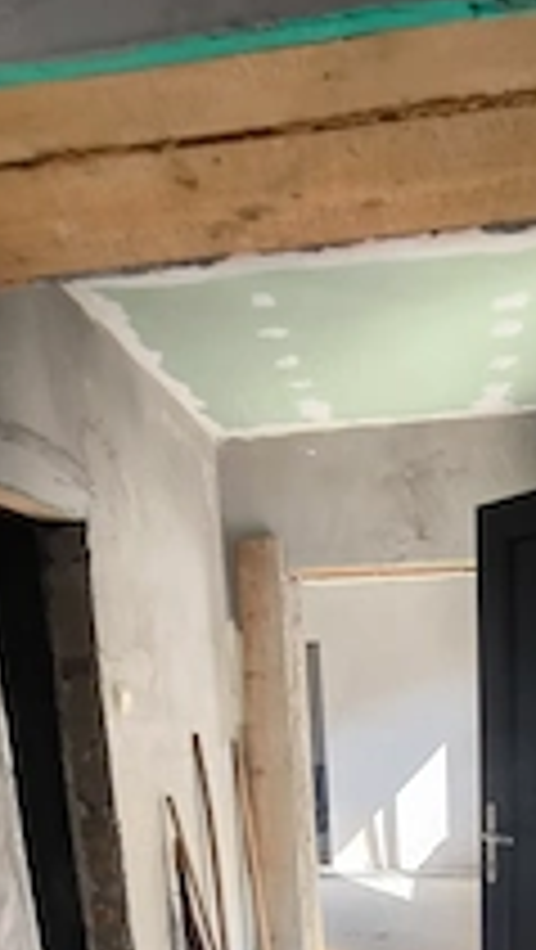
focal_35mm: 31
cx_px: 351
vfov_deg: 53.8
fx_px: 782
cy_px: 873
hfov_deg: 37.5
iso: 64
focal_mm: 1.91
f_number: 2.2
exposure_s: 1/50
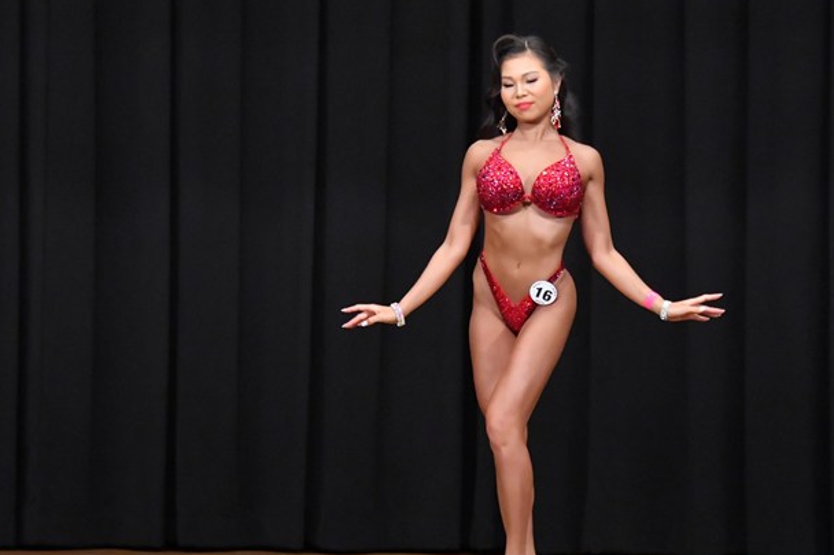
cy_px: 315
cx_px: 471
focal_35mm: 287
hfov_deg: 7.2
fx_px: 6647
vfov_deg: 4.8
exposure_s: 1/400
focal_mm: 150
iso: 8000
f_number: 5.6
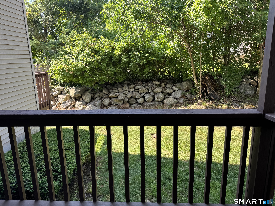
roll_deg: +1.3
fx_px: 191
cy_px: 103
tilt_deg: -13.3
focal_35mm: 24
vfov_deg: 56.8
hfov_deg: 71.6
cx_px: 138
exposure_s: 1/312
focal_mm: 6.76
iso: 80
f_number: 1.78
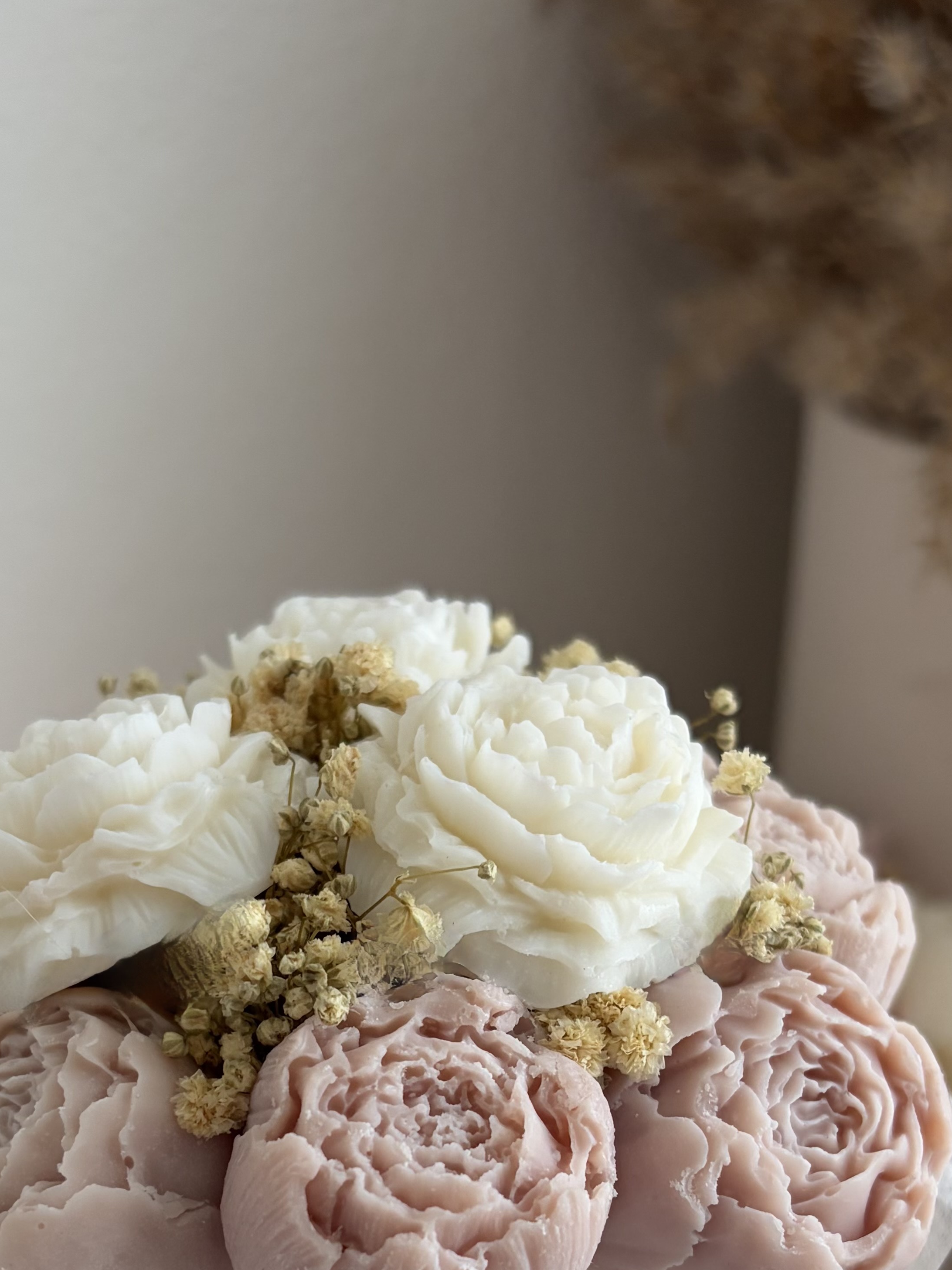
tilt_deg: -34.9
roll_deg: +1.6
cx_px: 444
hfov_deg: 28.6
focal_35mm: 51
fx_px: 1870
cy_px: 1073
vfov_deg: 35.8
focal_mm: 5.96
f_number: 1.6
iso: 125
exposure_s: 1/88
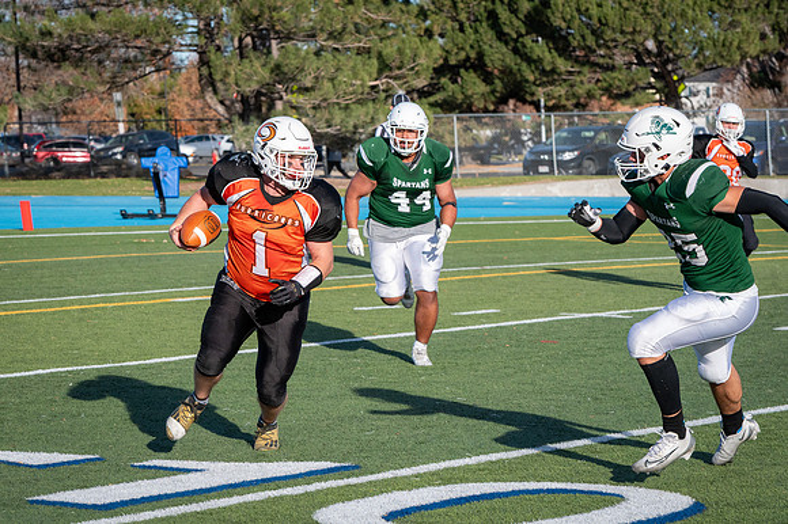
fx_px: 3060
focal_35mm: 140
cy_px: 274
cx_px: 350
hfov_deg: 14.7
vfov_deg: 9.8
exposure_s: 1/3200
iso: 1600
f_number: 6.3
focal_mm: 125
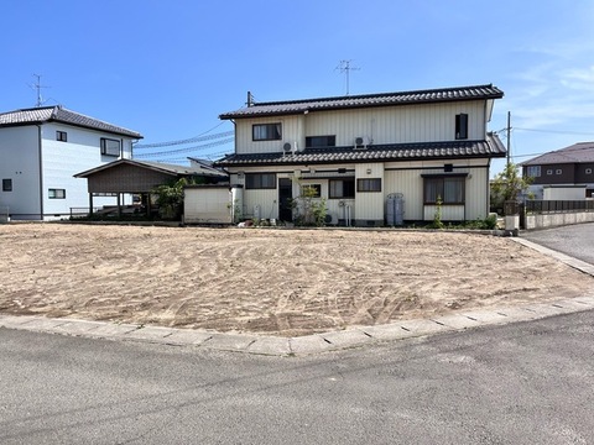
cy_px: 222
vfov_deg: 53.1
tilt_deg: -2.3
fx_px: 446
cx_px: 297
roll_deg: +0.1
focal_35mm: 26
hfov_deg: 67.3
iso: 50
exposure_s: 1/2358
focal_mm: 5.1
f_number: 1.6
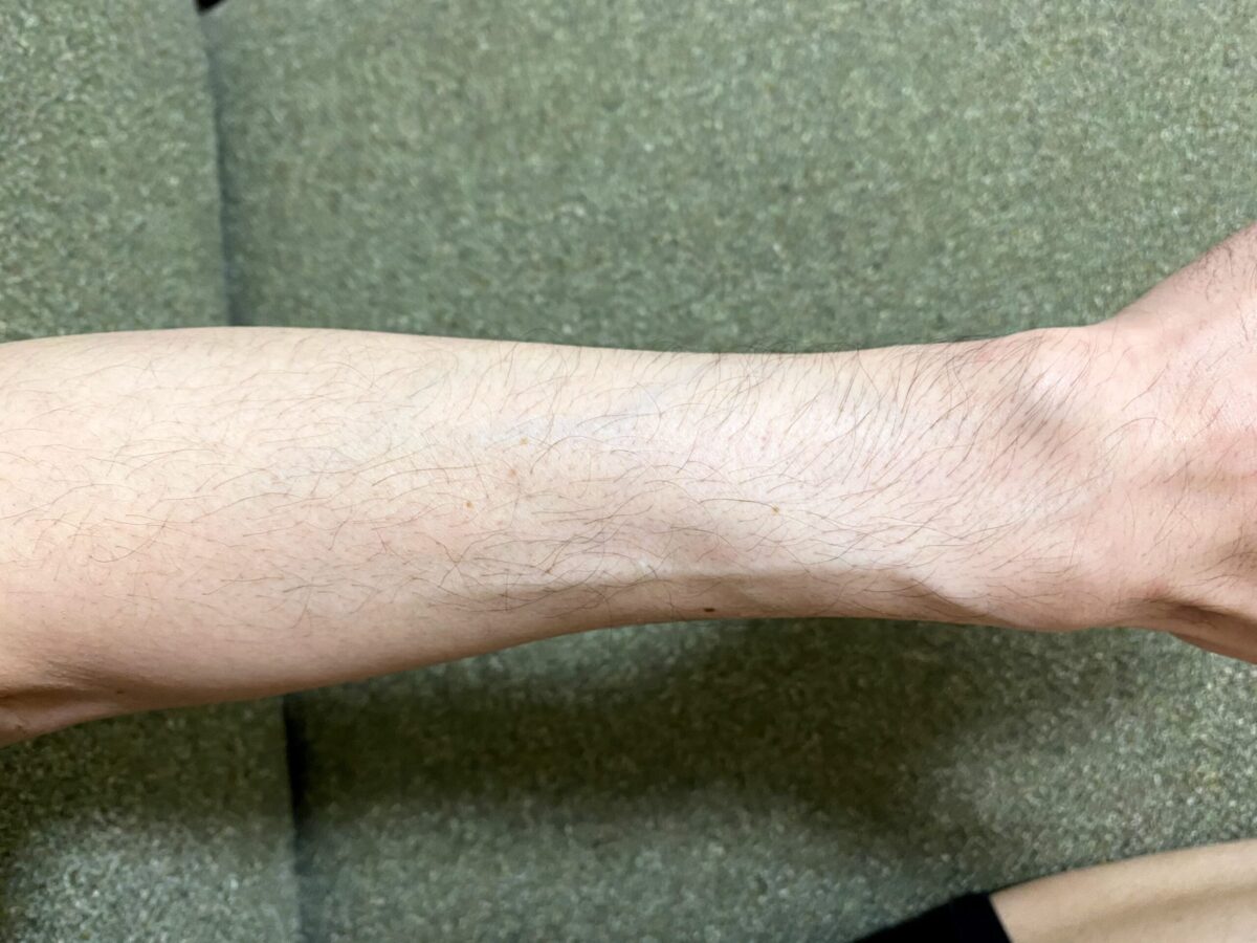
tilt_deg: -73.5
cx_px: 628
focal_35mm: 26
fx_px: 944
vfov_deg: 53.1
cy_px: 472
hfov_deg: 67.3
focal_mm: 4.25
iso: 200
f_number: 1.8
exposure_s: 1/50
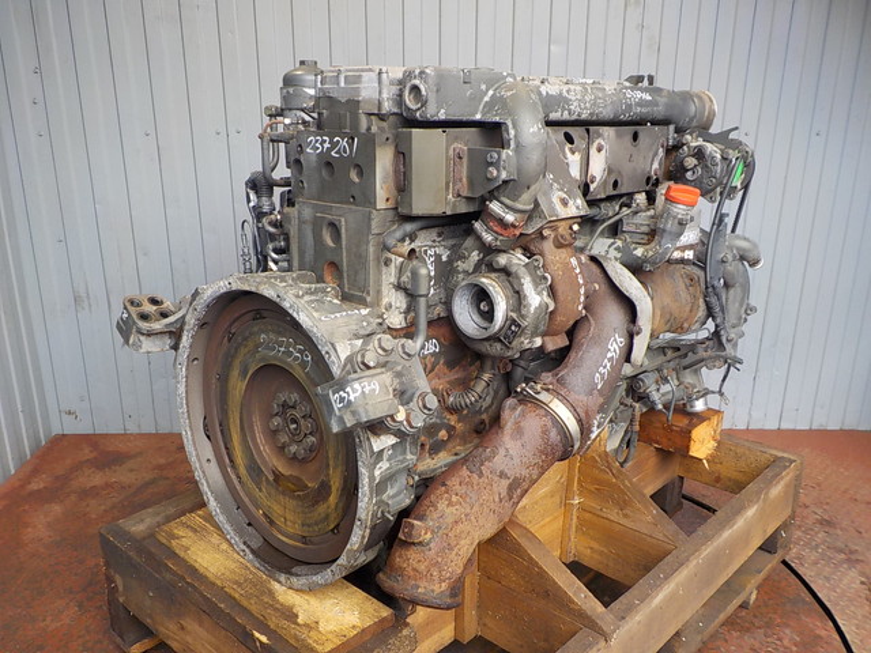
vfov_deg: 46.8
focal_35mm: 30
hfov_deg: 60.0
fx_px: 755
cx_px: 436
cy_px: 326
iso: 125
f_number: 3.3
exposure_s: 1/30
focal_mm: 4.1
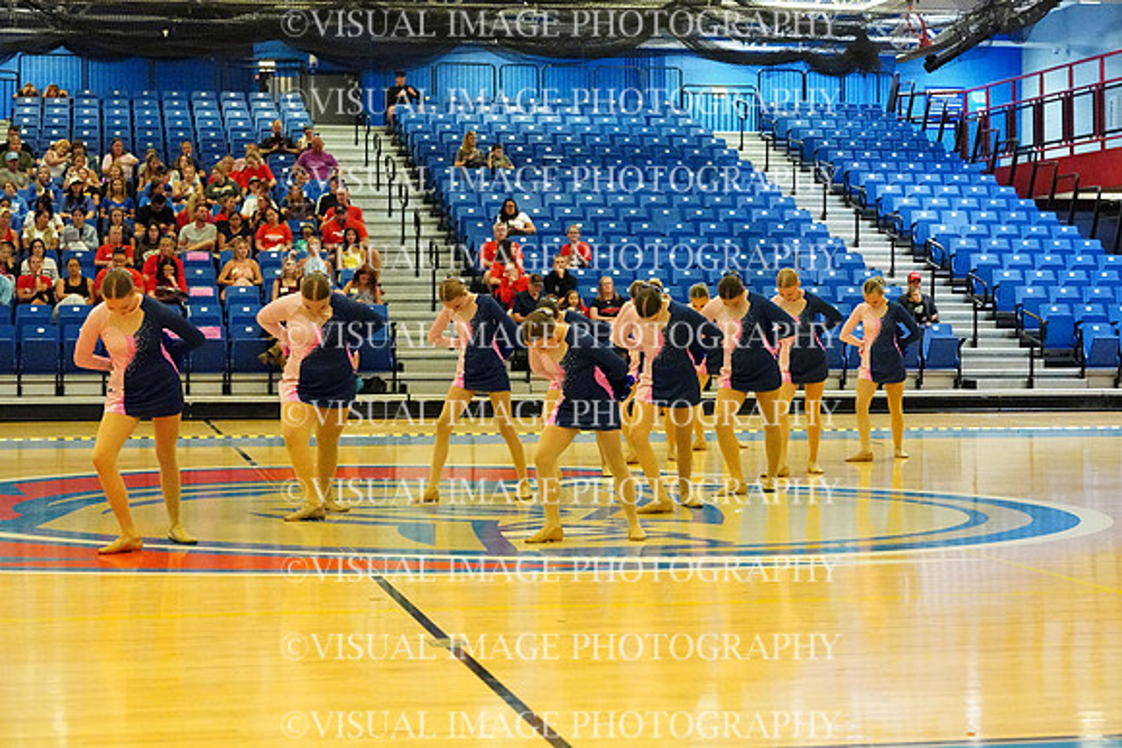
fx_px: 2182
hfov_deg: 28.8
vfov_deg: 19.5
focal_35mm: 70
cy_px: 374
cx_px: 561
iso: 25600
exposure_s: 1/1000
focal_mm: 70
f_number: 4
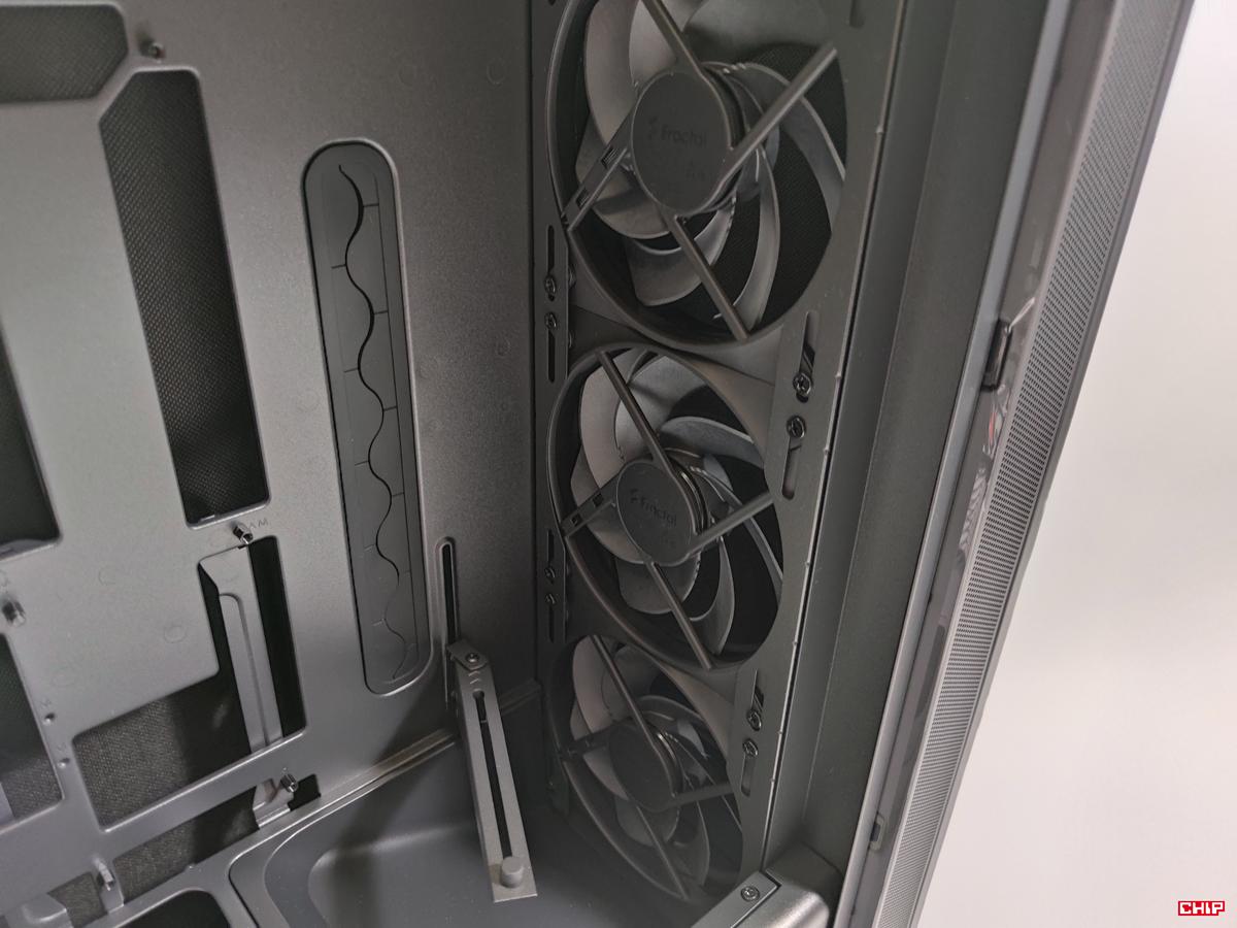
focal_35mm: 24
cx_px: 618
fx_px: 858
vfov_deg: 56.8
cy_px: 464
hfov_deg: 71.6
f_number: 1.85
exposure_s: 1/17
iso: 1273
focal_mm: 6.78
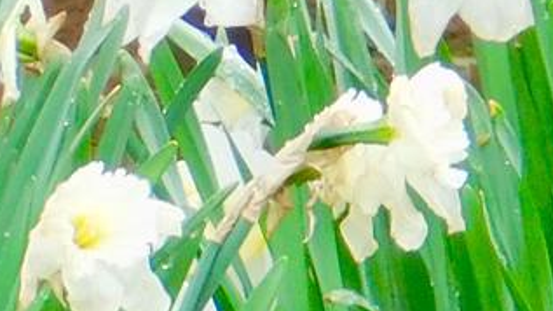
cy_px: -664
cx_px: 881
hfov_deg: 1.8
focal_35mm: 1196
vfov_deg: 1.0
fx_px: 17530
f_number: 5.3
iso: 125
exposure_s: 1/60
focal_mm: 30.1
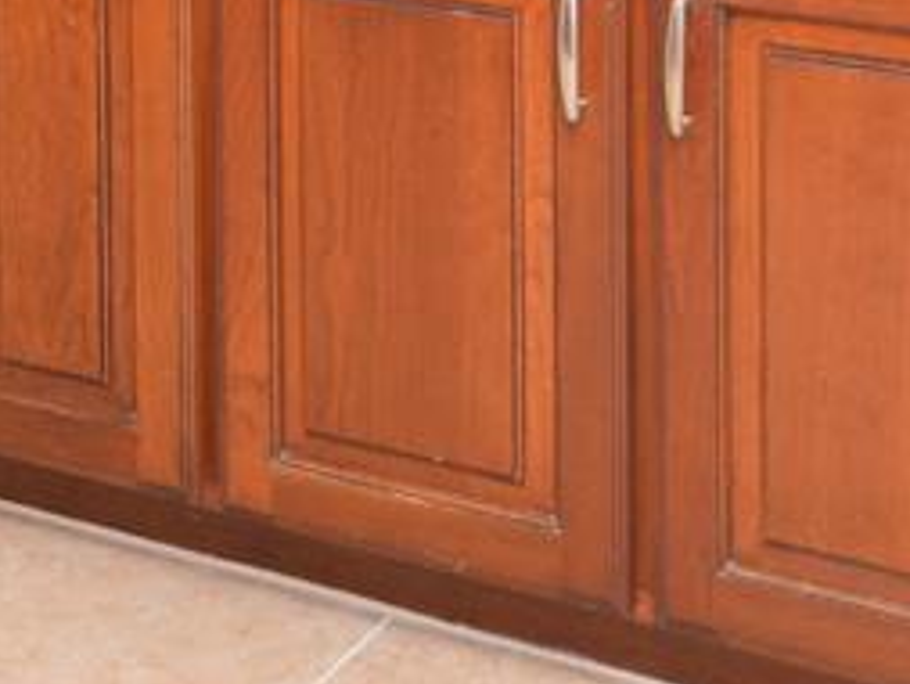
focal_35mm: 99
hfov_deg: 19.8
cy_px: -572
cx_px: 392
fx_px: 2604
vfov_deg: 13.4
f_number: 5
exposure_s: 1/60
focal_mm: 16
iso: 1400
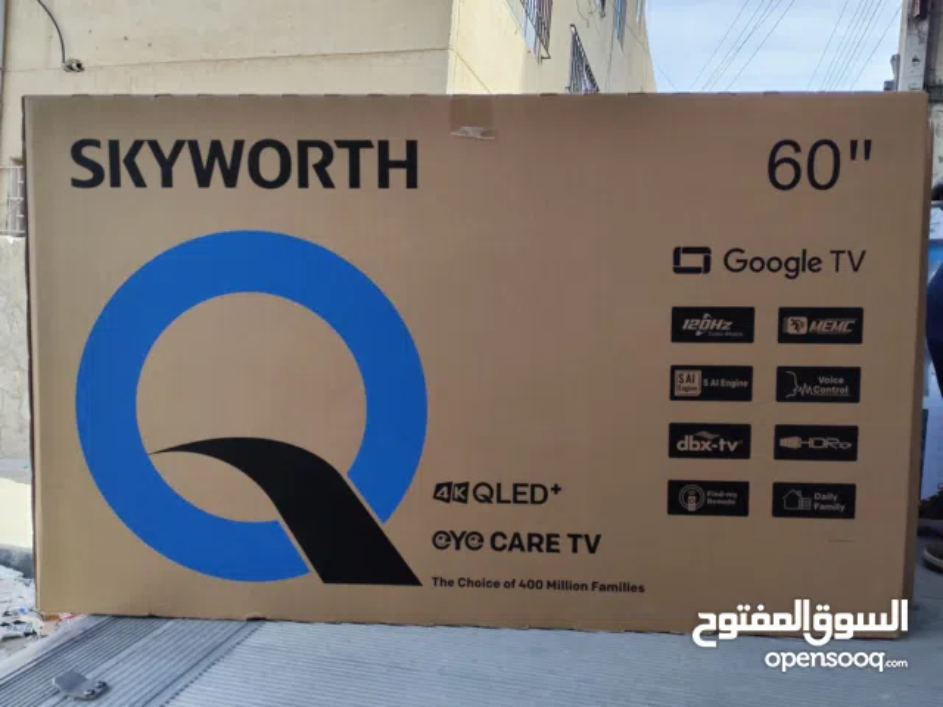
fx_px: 627
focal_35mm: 23
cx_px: 472
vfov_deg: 58.9
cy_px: 354
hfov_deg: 73.9
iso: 50
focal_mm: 6.14
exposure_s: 1/268
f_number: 1.65
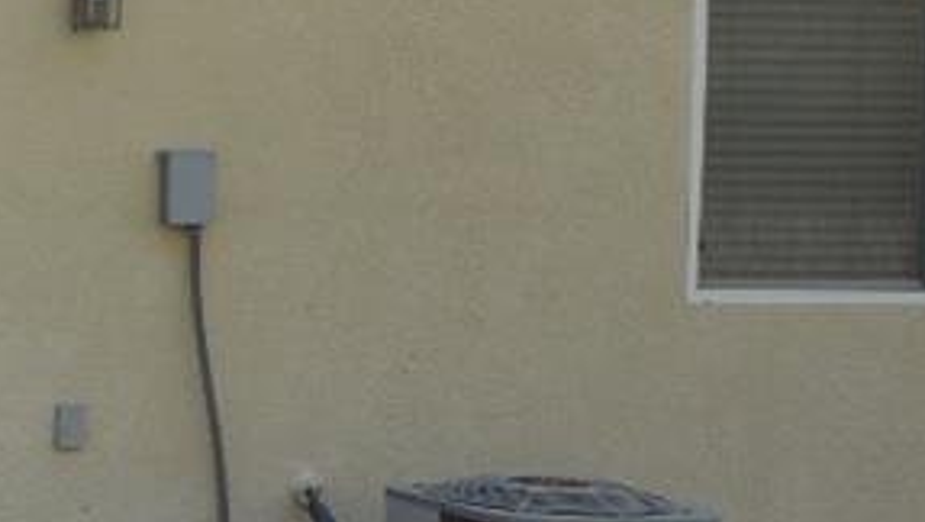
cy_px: 180
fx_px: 2013
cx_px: -703
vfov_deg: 14.8
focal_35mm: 82
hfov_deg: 19.7
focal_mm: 10
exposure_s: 1/200
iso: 100
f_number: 10
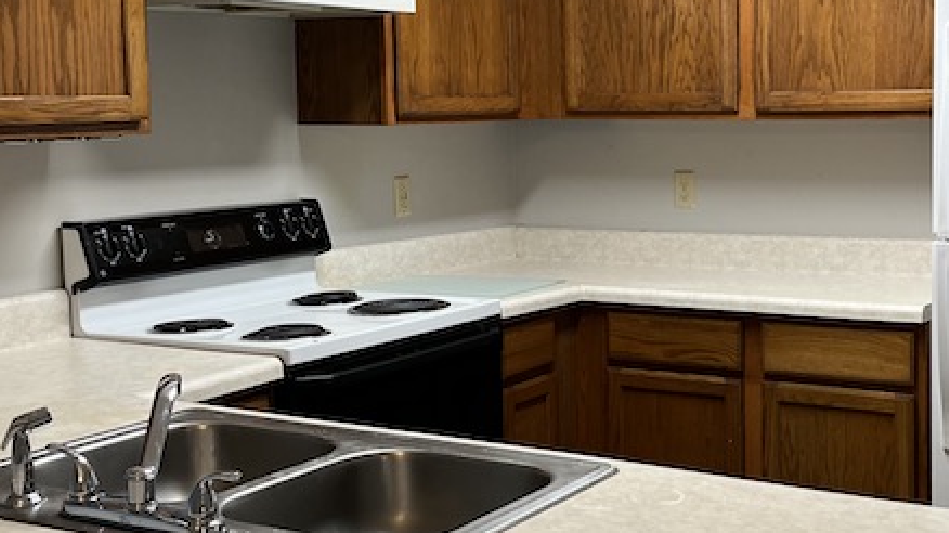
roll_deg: -0.1
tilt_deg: -5.5
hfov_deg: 37.4
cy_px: 230
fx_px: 1383
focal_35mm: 55
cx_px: 639
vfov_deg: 21.8
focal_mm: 5.1
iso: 64
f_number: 1.6
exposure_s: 1/60
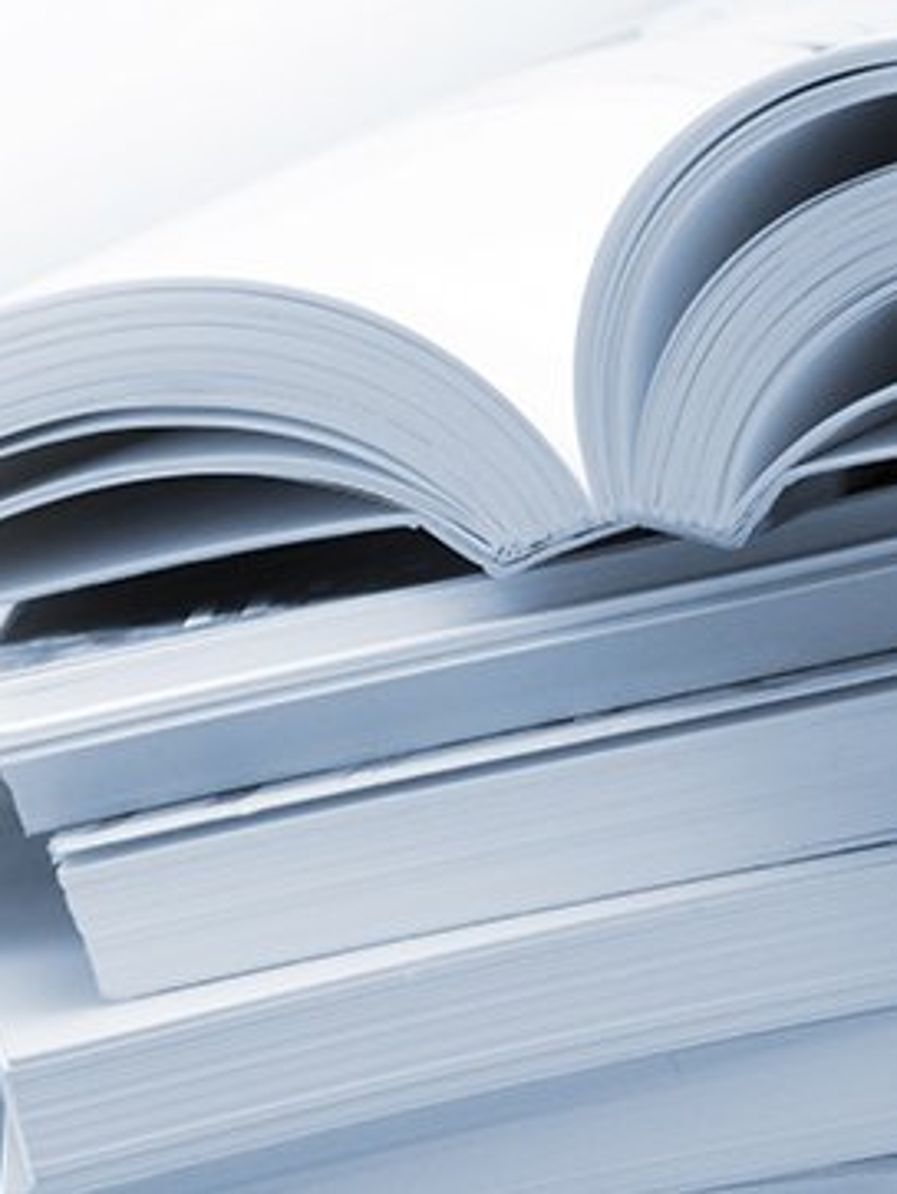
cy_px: 595
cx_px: 478
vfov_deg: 8.6
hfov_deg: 6.5
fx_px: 7928
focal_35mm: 230
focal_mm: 105
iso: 200
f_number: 13
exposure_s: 1
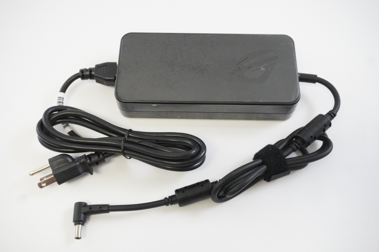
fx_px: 394
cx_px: 190
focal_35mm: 38
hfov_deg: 51.3
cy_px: 126
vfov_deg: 35.4
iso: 5000
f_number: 5.6
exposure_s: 1/200
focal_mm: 25
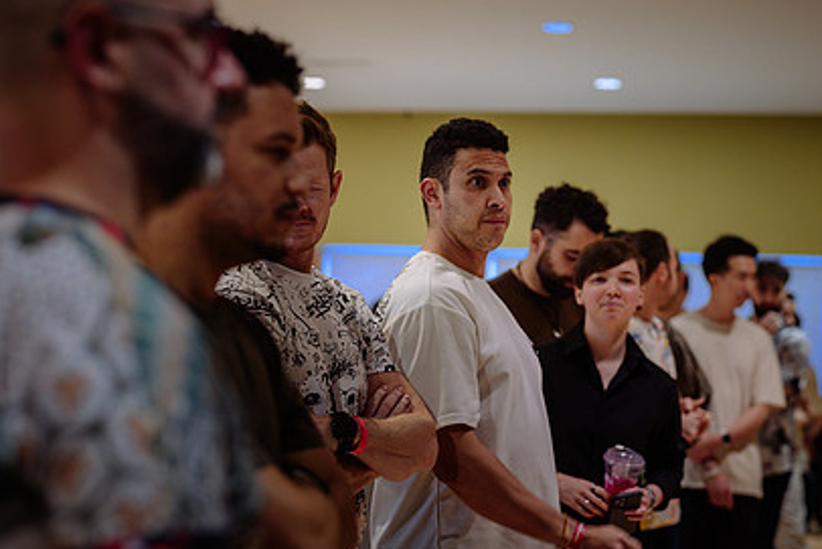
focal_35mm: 77
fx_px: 1759
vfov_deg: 17.7
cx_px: 494
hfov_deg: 26.3
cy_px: 330
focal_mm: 50
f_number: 1.8
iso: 500
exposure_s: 1/125
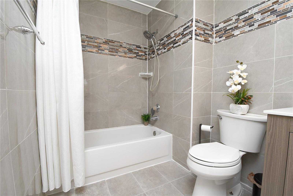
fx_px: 122
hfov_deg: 100.4
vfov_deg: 77.3
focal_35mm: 15
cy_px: 98
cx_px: 146
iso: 800
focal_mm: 10
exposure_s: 1/60
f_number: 7.1
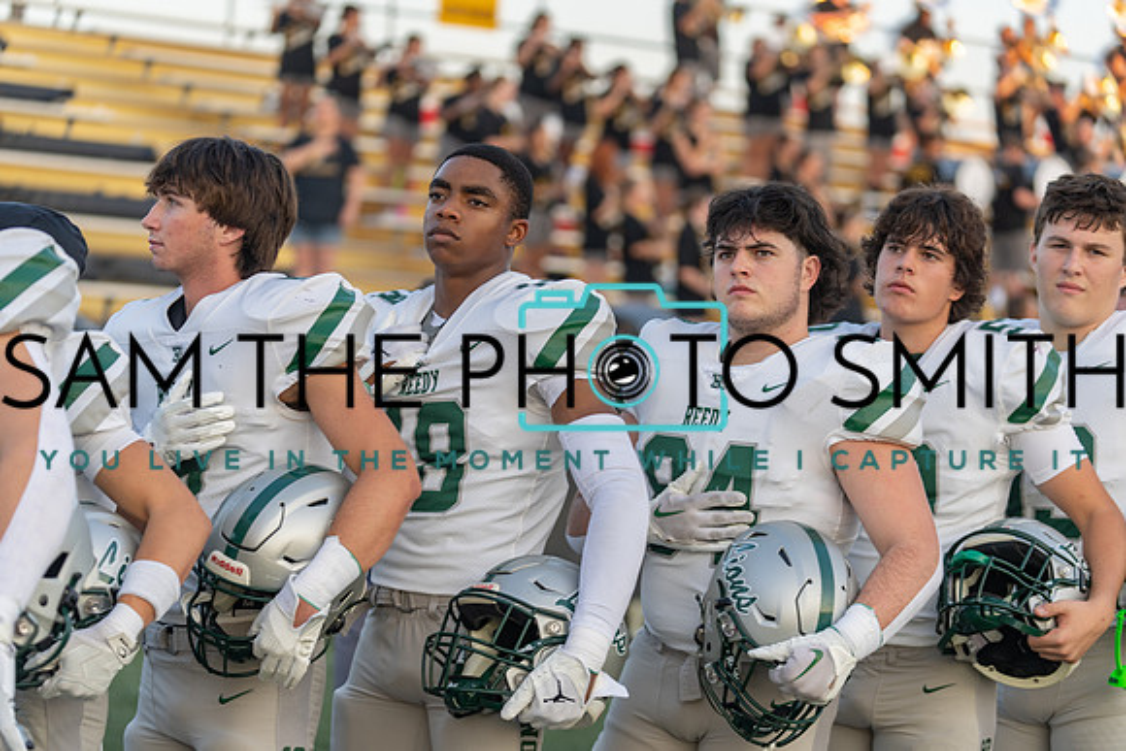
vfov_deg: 13.3
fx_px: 3222
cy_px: 376
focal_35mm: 103
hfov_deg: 19.8
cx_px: 563
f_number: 2.8
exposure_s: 1/320
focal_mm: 103
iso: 200
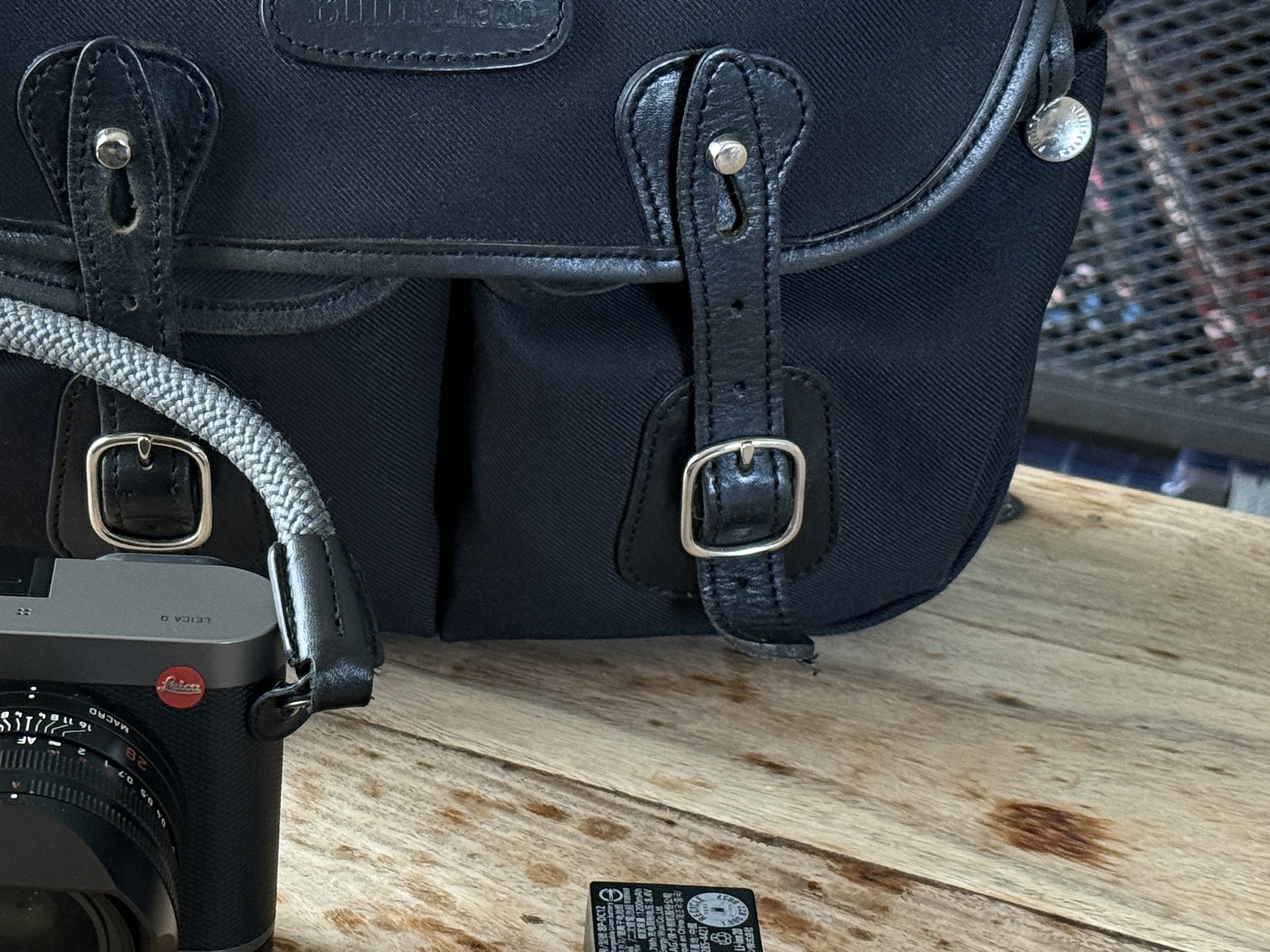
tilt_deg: -29.3
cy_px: 617
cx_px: 249
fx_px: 3448
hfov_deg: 20.6
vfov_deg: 15.7
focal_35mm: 94
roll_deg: -2.4
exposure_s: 1/40
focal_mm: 6.76
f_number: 1.78
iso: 250
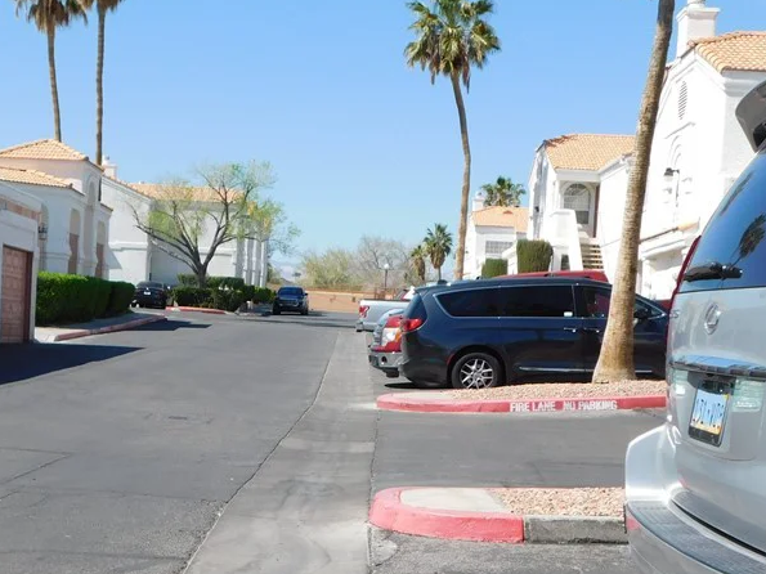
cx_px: 203
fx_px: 1372
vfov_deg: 23.5
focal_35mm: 62
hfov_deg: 30.7
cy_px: 386
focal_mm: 6.3
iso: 125
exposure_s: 1/1000
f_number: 3.5
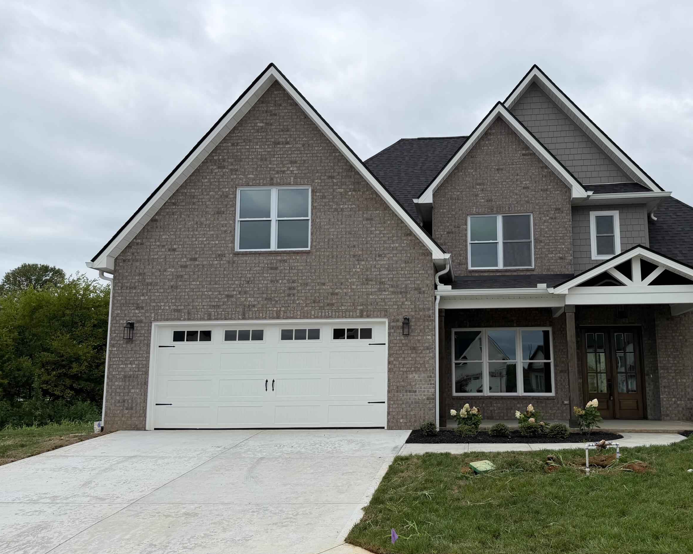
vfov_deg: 48.5
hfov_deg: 58.0
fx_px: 615
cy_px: 294
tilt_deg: +8.3
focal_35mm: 30
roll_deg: +0.0
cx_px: 437
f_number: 1.78
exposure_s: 1/6173
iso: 80
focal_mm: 6.76
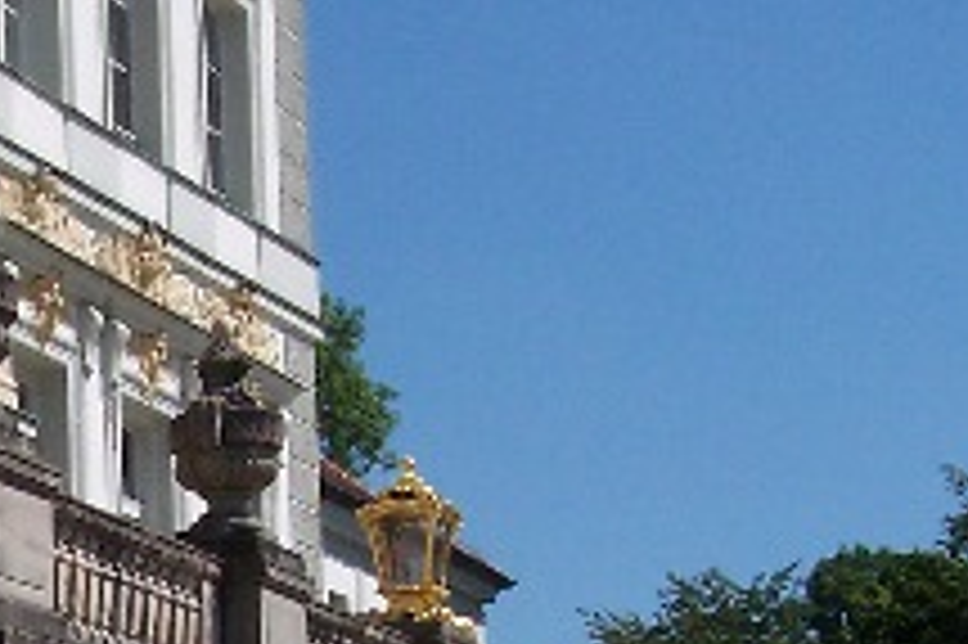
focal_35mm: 147
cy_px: 621
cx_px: -135
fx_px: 3950
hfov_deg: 13.6
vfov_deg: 9.3
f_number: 4.8
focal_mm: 8
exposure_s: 1/1000
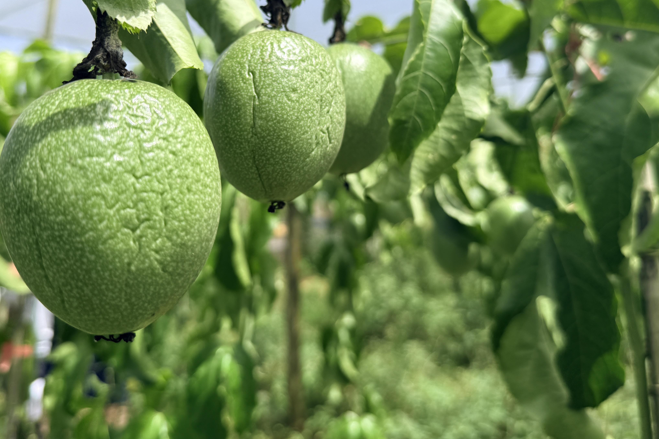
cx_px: 304
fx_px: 641
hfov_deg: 54.4
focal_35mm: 35
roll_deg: -2.2
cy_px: 125
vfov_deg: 37.2
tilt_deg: +8.6
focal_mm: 6.76
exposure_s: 1/3021
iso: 80
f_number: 1.78
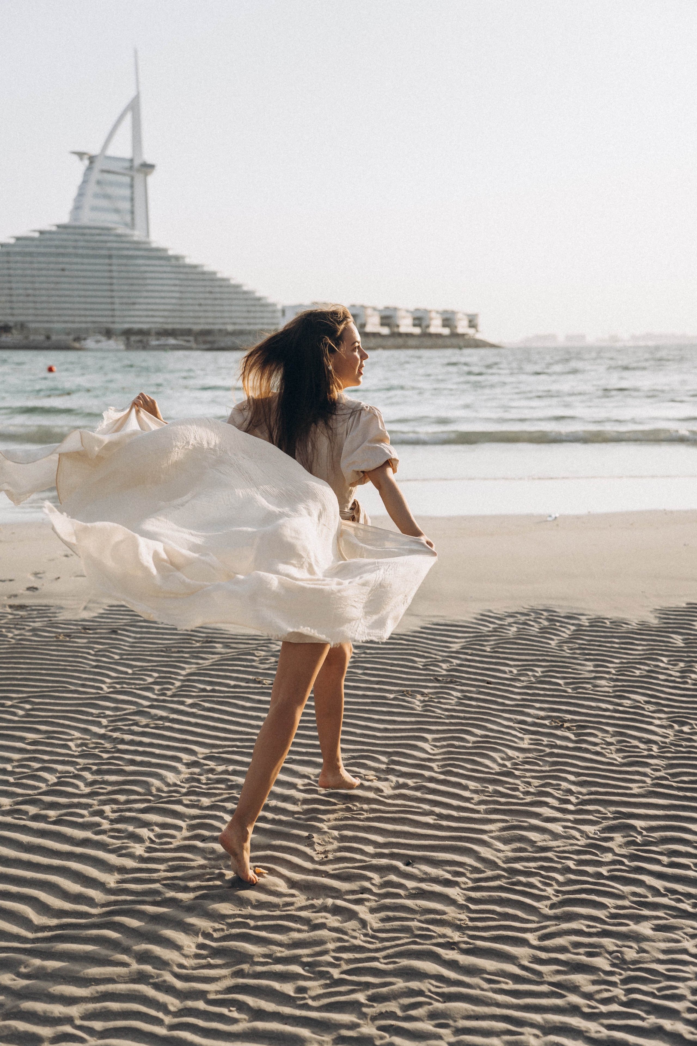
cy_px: 523
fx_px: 1074
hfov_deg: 35.9
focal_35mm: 37
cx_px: 348
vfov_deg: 51.9
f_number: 3.2
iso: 160
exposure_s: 1/1250
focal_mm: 37
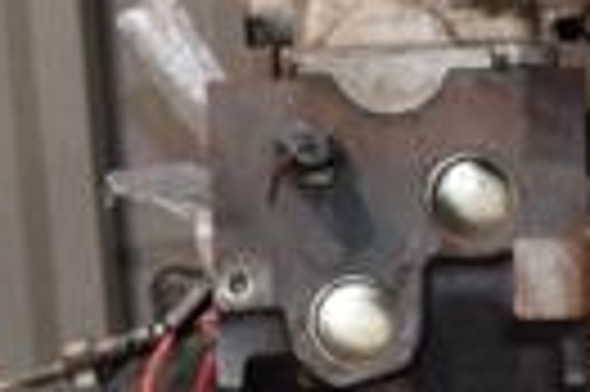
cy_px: 644
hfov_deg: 11.9
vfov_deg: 7.8
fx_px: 2820
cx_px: 495
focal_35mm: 172
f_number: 5
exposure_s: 1/60
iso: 800
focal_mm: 25
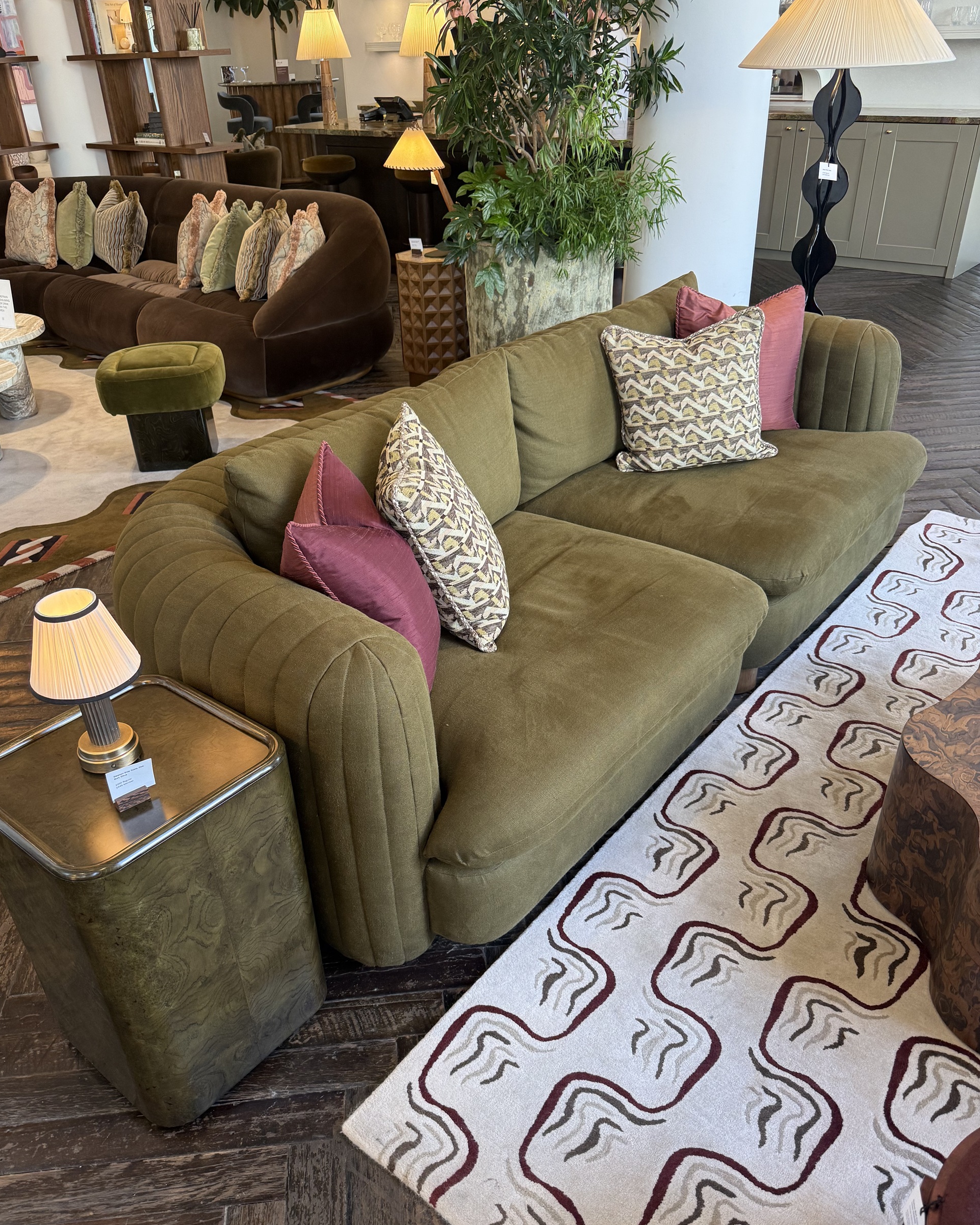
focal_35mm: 26
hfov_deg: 54.9
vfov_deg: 65.8
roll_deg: +1.9
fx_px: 943
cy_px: 679
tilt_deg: -33.8
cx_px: 473
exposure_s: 1/100
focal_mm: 6.76
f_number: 1.78
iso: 160
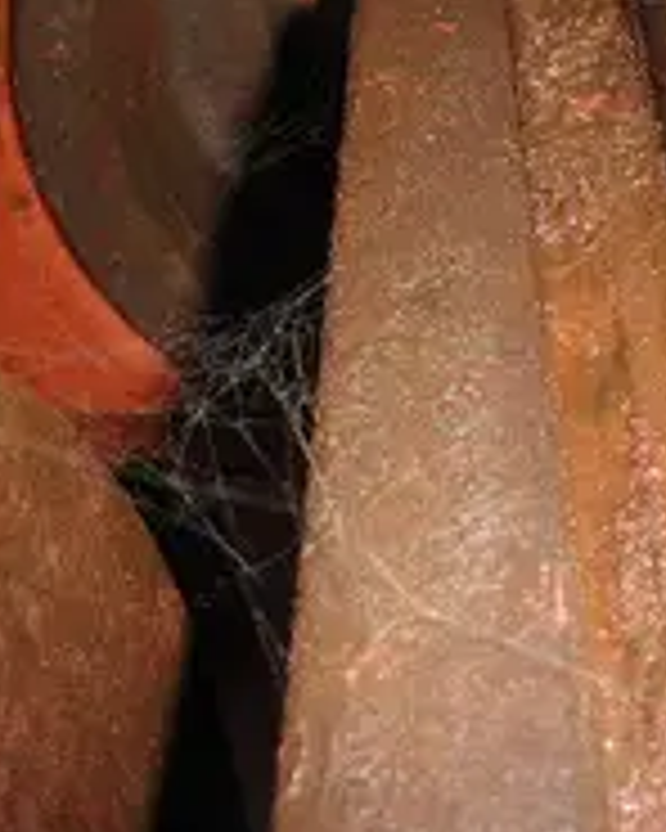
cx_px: 504
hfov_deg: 25.5
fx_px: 1454
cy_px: 184
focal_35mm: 59
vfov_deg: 31.3
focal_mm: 5
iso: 200
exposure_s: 1/30
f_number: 8.5
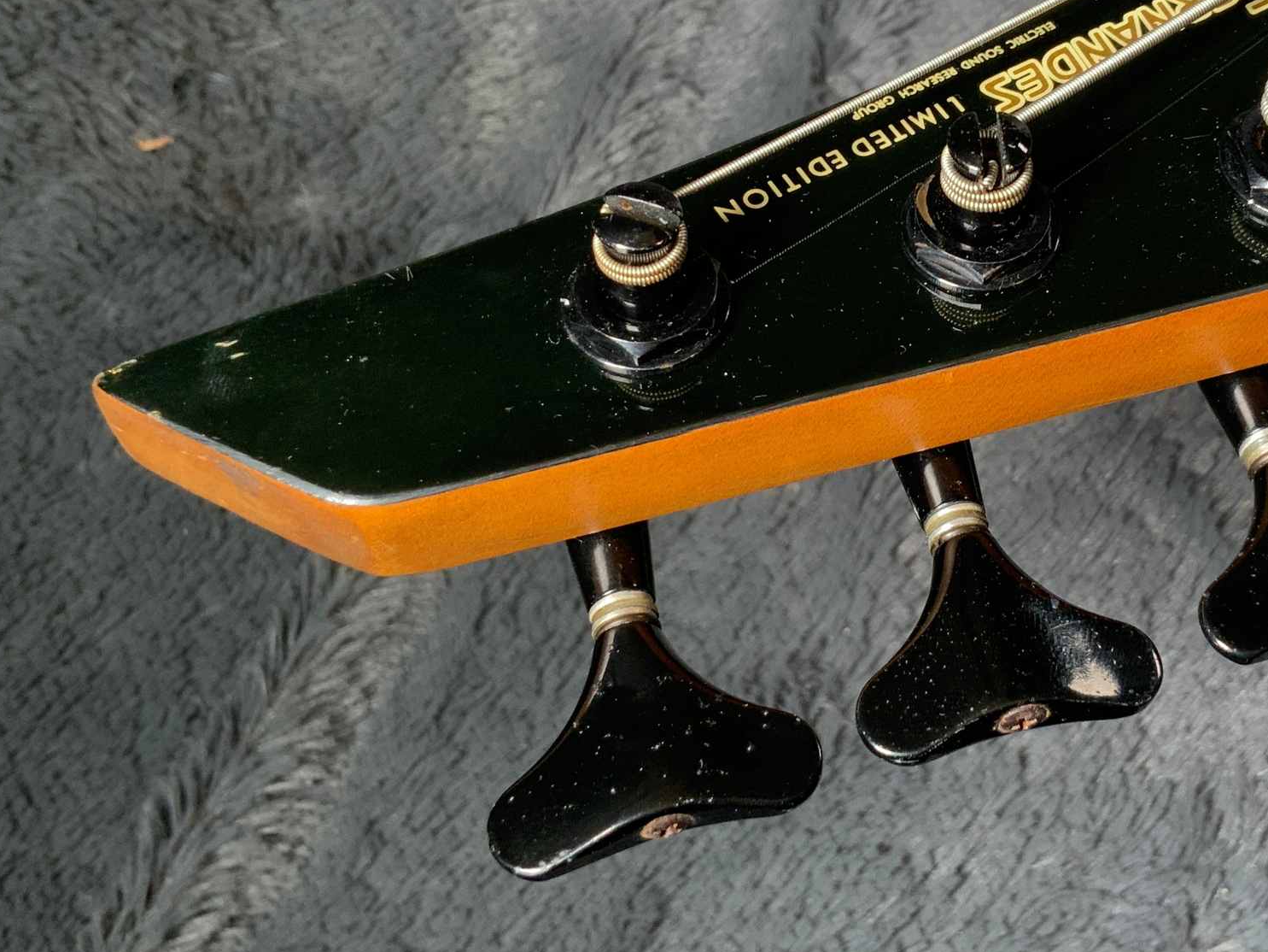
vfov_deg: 28.9
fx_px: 1832
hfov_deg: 37.2
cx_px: 960
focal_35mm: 50
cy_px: 320
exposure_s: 1/78
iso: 64
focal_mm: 3
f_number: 1.8
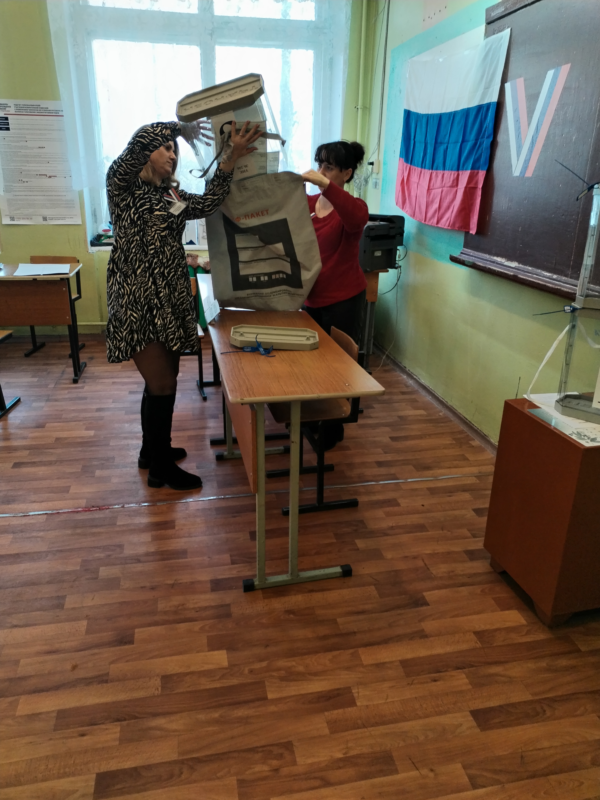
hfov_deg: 53.1
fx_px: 601
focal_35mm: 26
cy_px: 400
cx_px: 300
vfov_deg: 67.3
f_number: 1.8
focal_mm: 4.75
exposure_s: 1/33.3
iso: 198
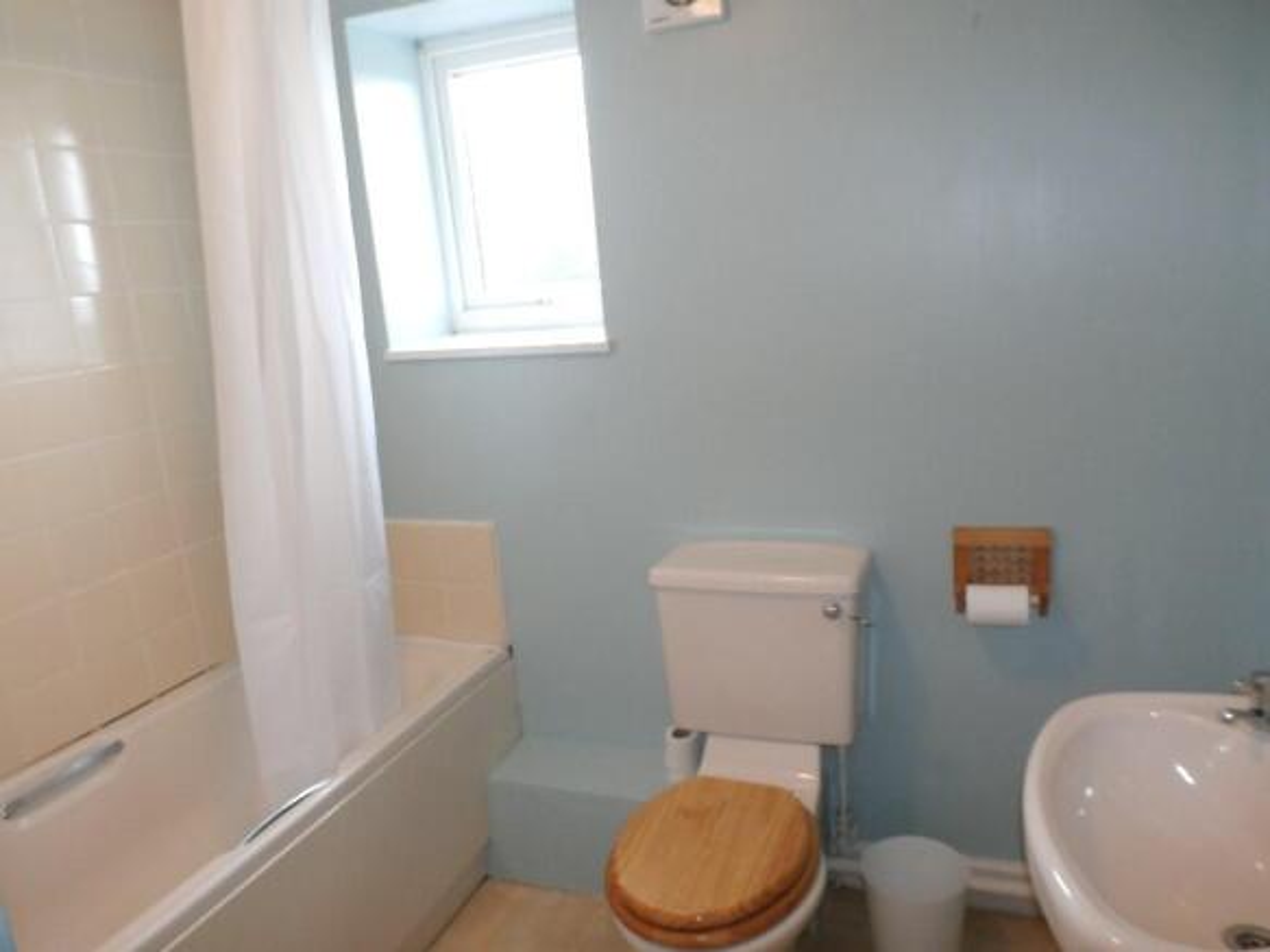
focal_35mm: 25
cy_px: 476
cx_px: 635
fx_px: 917
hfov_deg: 69.4
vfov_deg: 54.9
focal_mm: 4.5
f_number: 3
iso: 200
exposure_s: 1/30
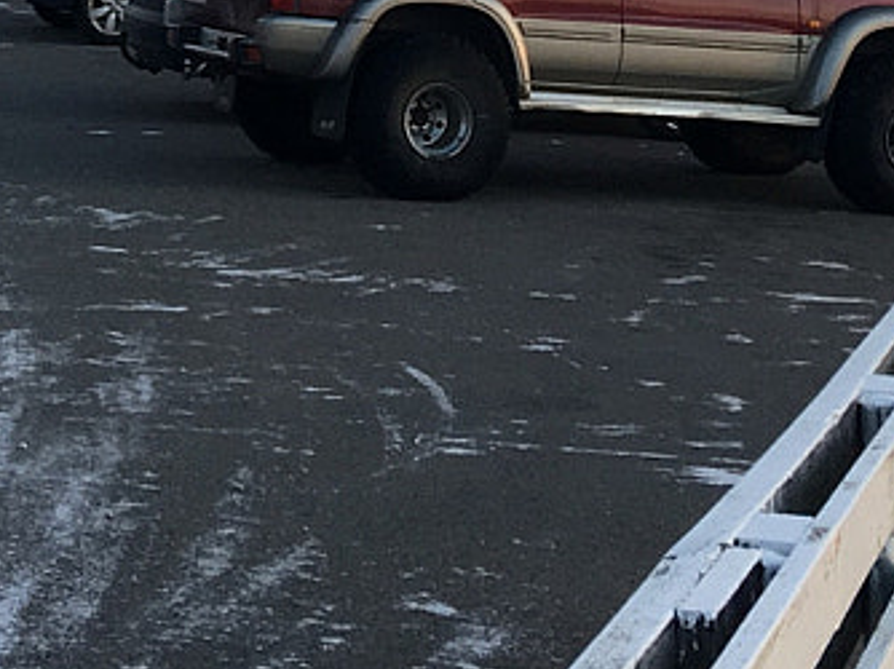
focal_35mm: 139
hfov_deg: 14.0
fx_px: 3587
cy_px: -739
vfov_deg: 9.8
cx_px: 13
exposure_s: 1/100
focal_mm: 4.15
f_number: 2.2
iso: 25
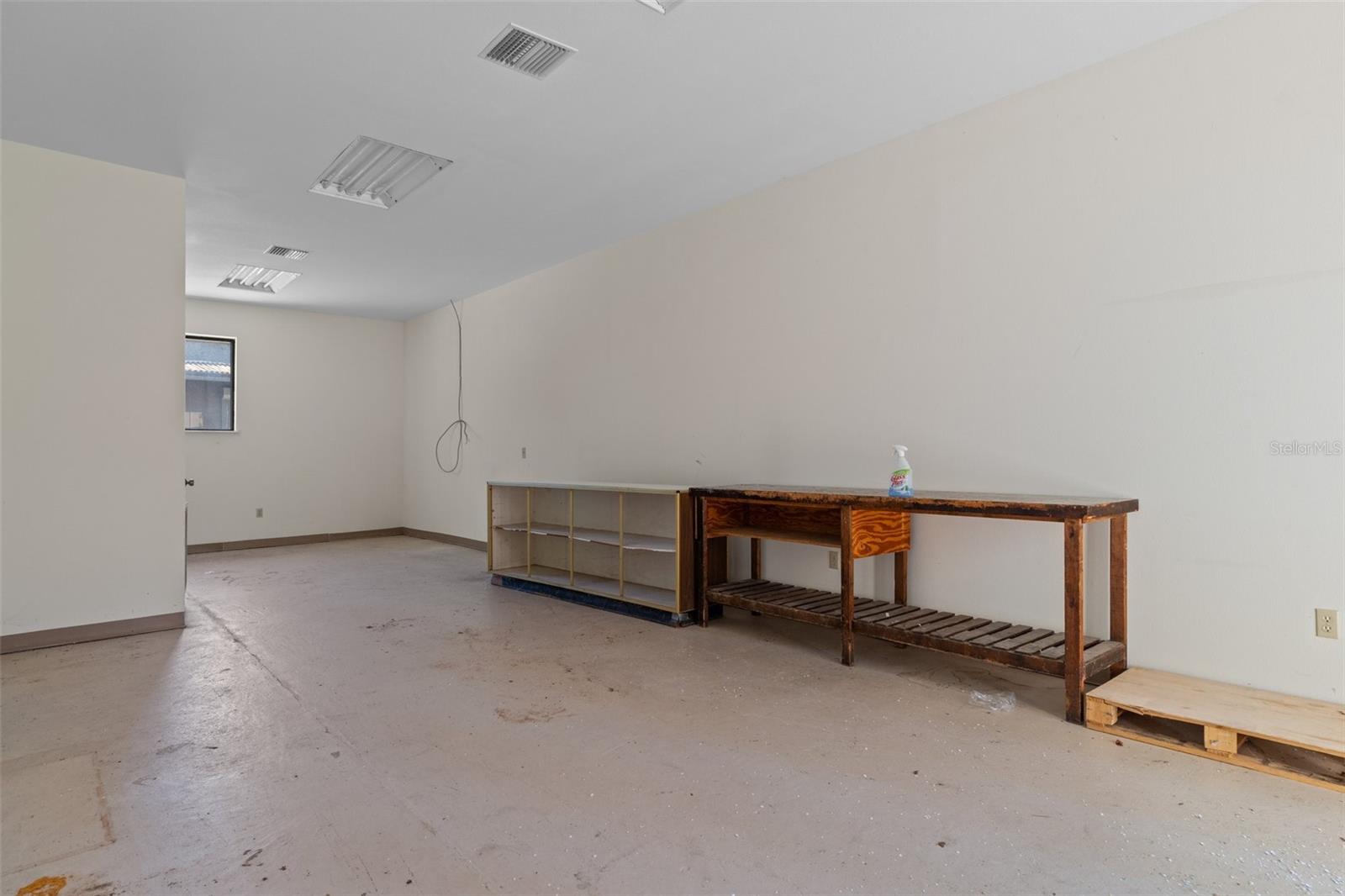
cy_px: 448
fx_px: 728
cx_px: 672
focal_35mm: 20
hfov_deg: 85.4
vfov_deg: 63.2
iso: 320
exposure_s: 1/2
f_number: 8
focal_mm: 13
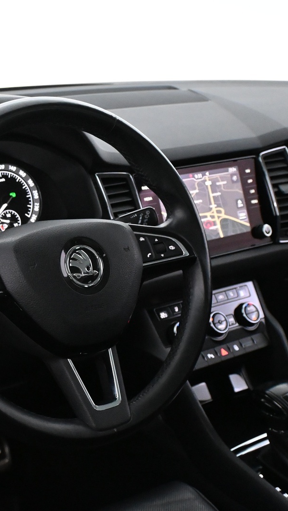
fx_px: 774
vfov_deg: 36.6
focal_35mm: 57
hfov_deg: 20.8
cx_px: 56
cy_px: 256
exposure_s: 1/60
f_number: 4.2
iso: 6400
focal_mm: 24
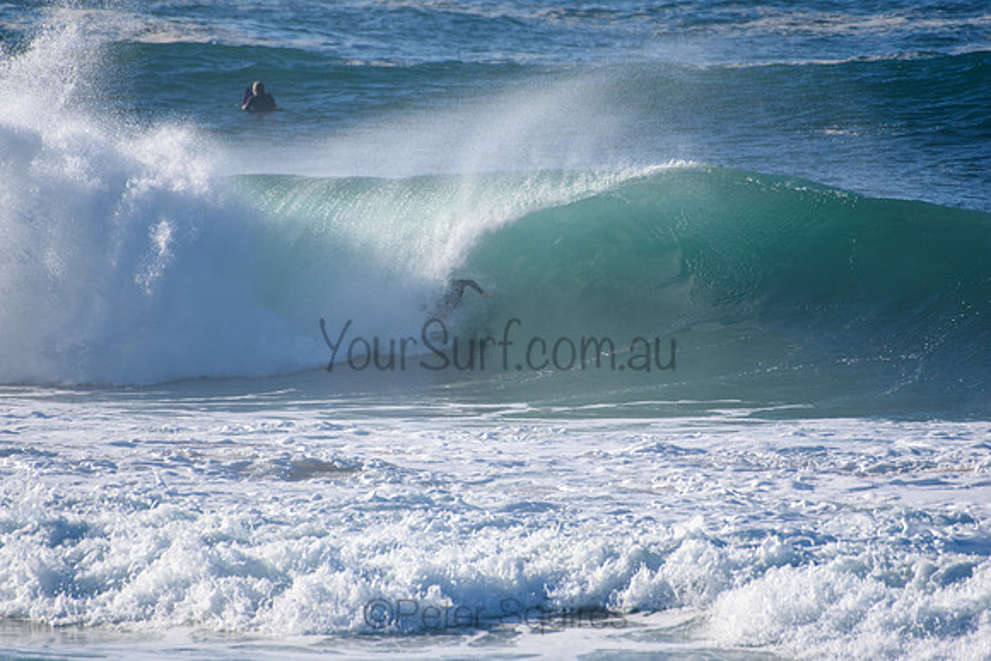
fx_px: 20650
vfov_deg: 1.8
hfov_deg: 2.7
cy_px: 330
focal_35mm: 750
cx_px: 496
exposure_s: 1/2000
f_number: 5.6
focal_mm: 500
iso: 280
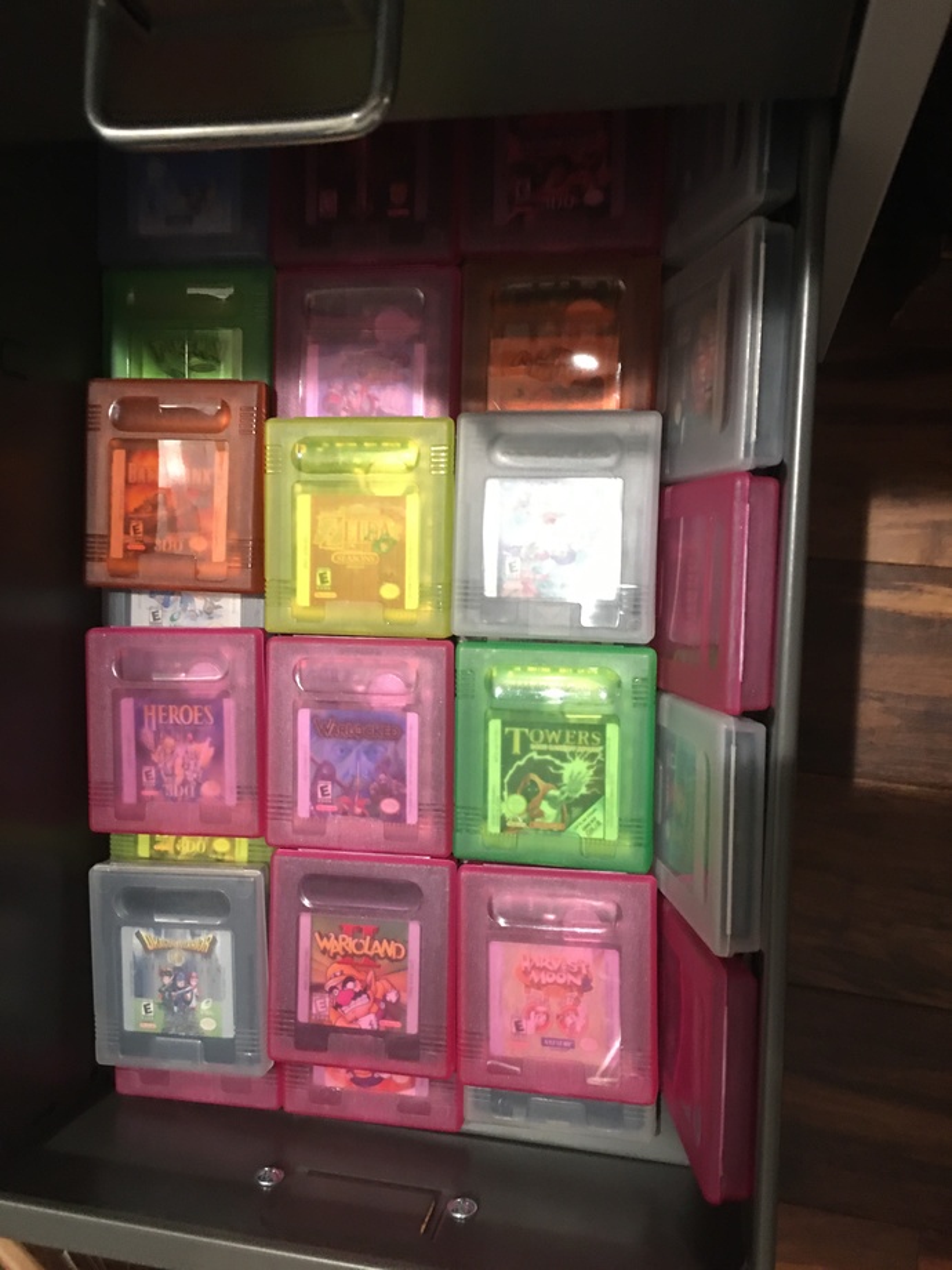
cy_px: 635
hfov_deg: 48.2
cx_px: 476
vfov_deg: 61.7
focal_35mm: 29
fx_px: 1063
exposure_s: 1/4
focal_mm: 4.15
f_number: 2.2
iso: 64
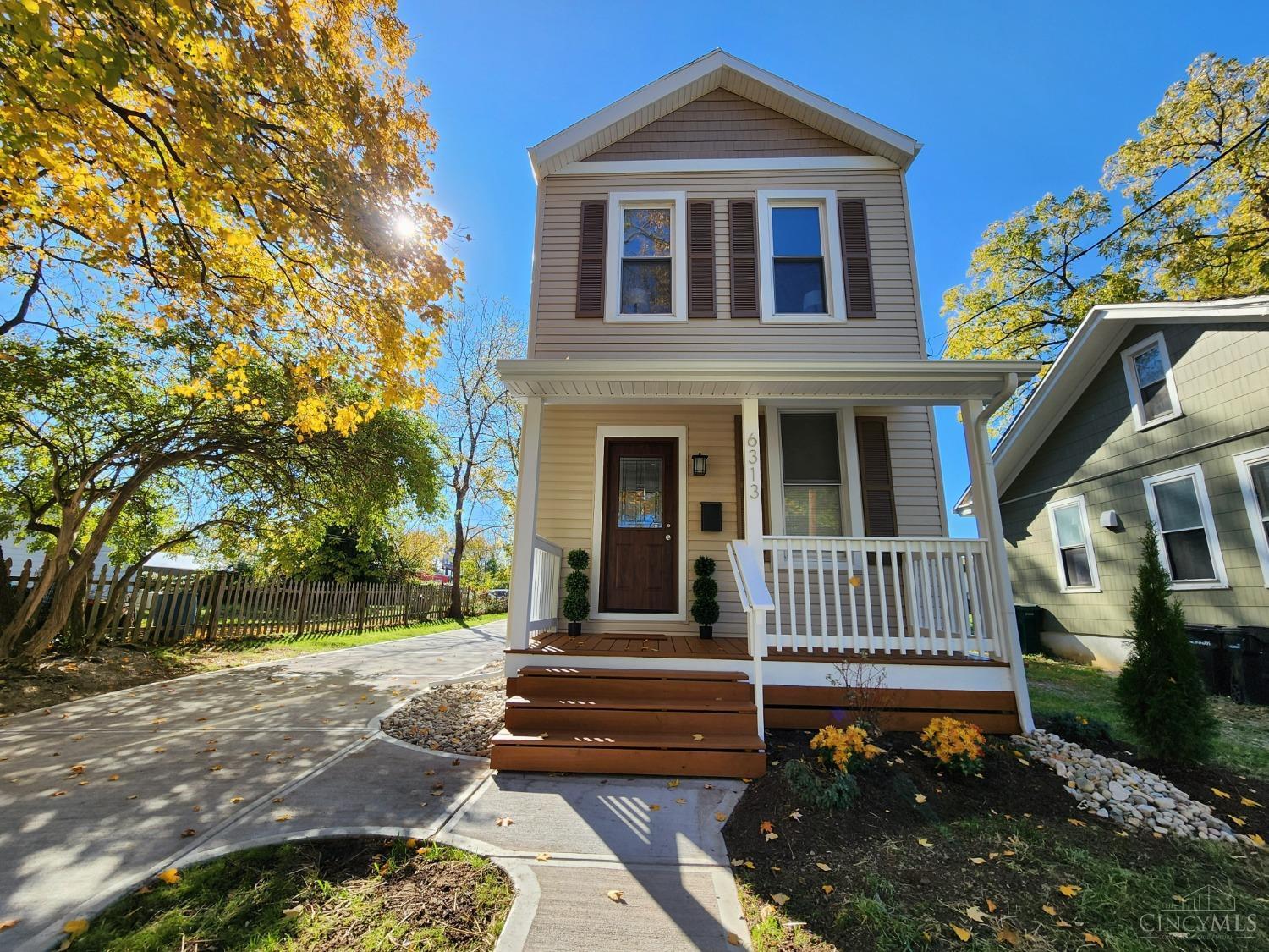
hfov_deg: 106.2
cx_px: 634
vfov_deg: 89.9
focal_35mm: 13
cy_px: 476
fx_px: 477
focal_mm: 2.2
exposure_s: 1/1033
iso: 50
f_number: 2.2
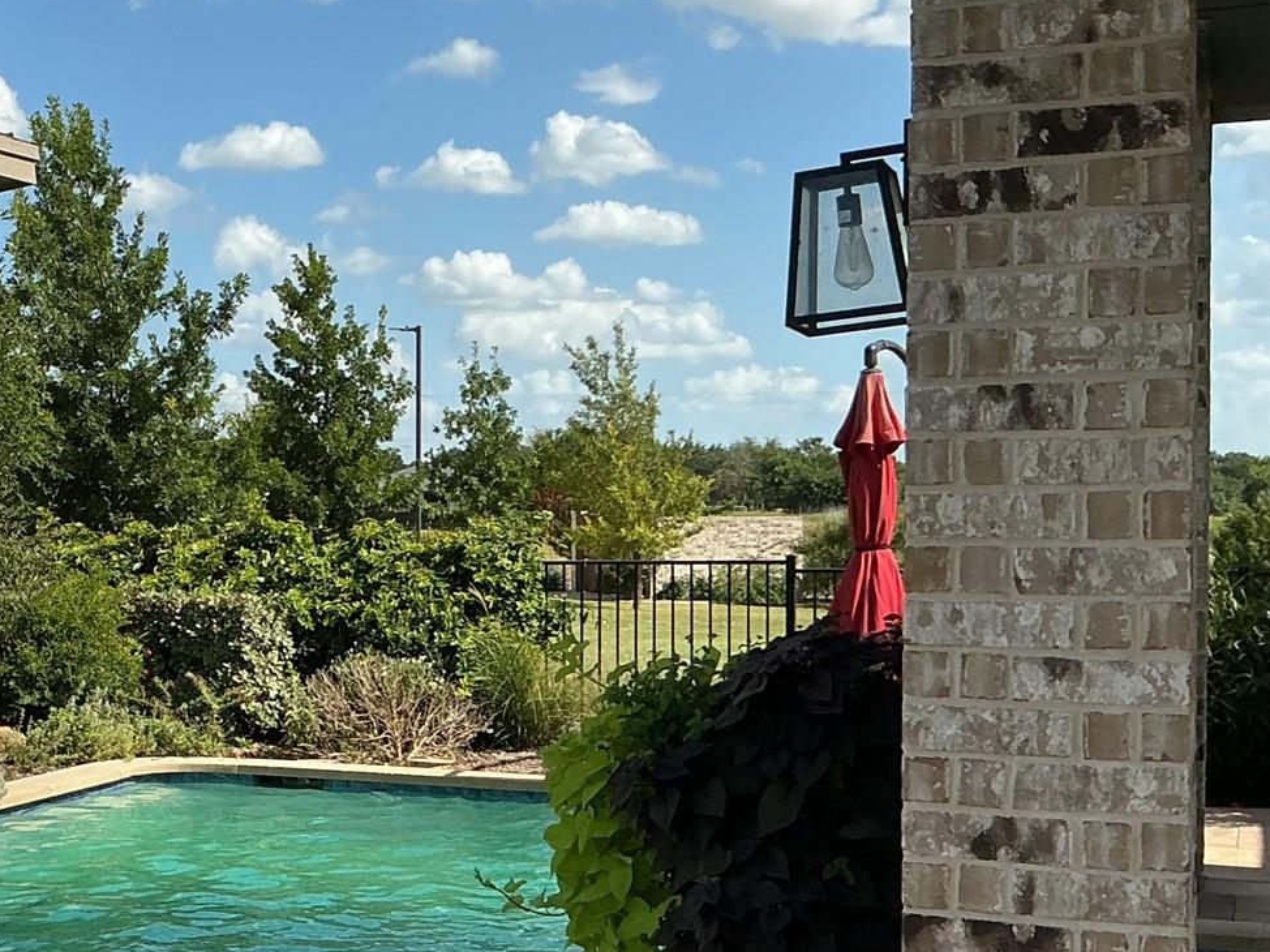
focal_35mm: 61
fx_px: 2237
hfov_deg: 29.7
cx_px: 16
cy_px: 569
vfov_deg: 24.0
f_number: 1.8
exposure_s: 1/1984
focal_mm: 3
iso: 25
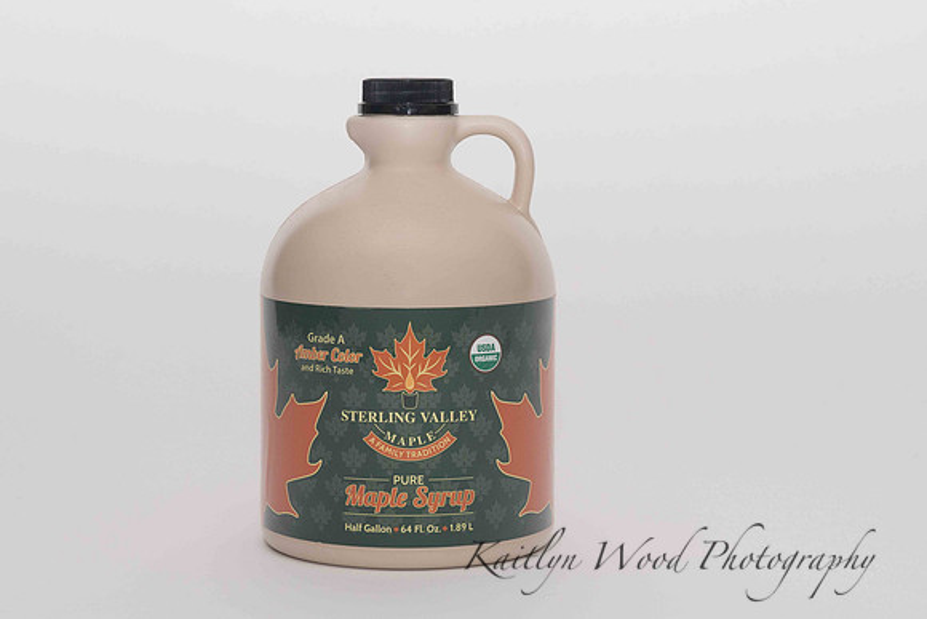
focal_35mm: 88
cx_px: 464
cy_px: 310
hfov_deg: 23.2
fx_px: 2254
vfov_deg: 15.6
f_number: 13
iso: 400
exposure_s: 1/100
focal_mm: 85
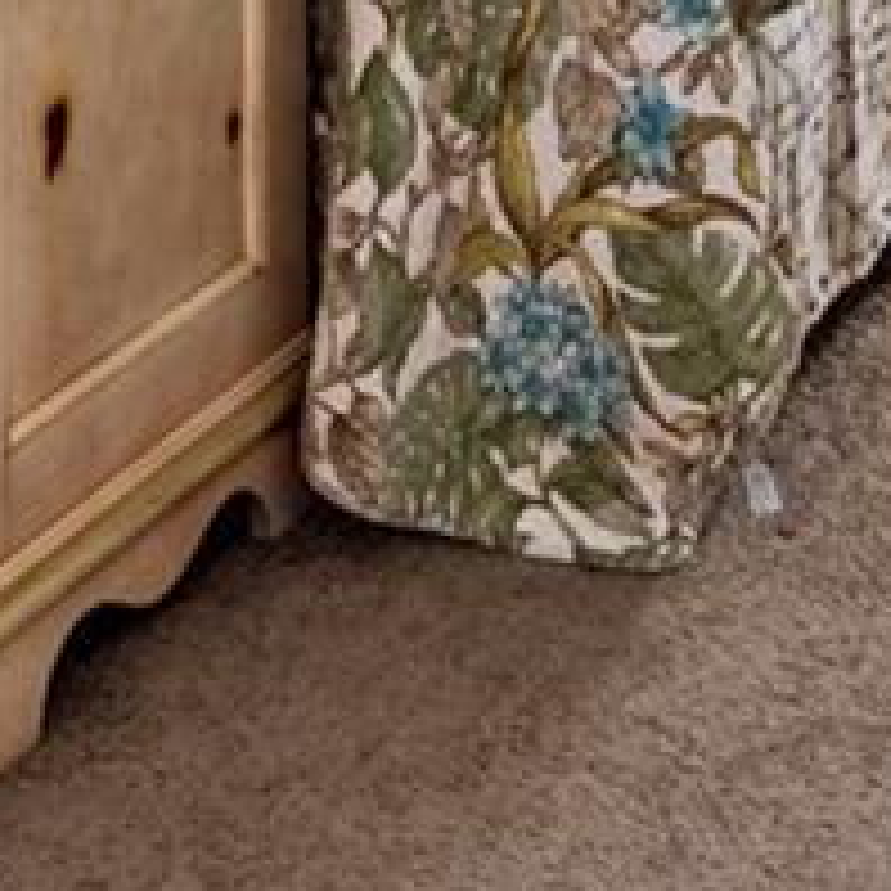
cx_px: -54
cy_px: -1314
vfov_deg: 12.2
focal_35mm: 110
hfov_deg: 15.5
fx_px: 3203
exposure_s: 3.2
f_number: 10
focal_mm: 16
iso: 100
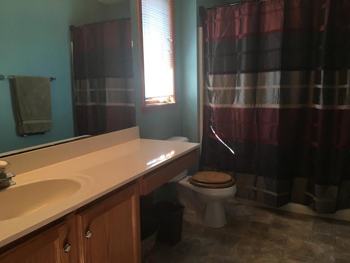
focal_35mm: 29
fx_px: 293
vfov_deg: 48.2
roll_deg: +0.5
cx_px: 175
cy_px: 132
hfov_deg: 61.7
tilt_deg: -9.4
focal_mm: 4.15
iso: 32
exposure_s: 1/30
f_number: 2.2
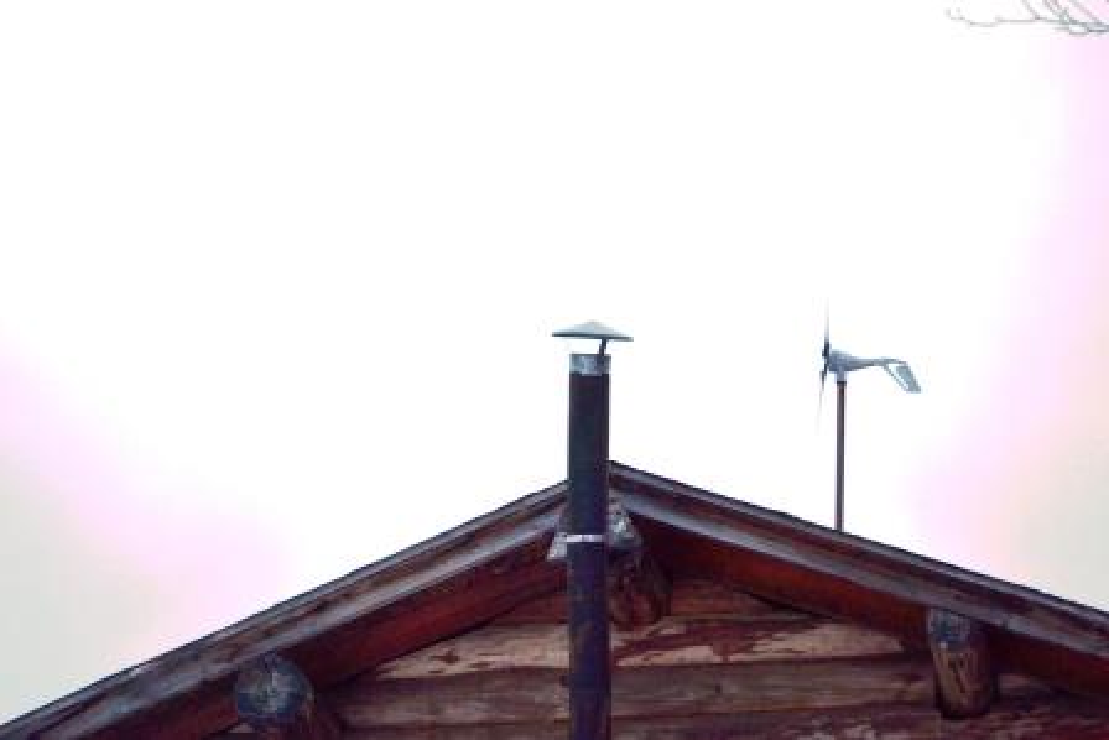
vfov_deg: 16.6
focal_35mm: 82
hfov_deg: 24.6
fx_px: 2542
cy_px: 370
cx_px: 554
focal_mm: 55
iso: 100
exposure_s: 1/160
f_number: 5.6
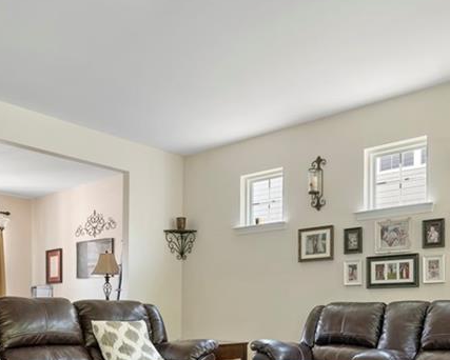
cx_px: 281
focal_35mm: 36
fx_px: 480
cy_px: 311
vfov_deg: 38.8
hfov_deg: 49.8
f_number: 7.1
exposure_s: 1/1.25
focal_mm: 16
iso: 250
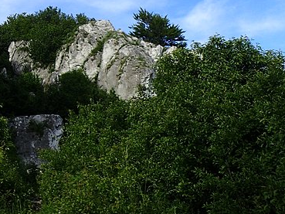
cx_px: -32
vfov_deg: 22.8
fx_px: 502
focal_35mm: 61
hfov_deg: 28.6
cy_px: -14
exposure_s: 1/160
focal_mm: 4.5
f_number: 8
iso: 100
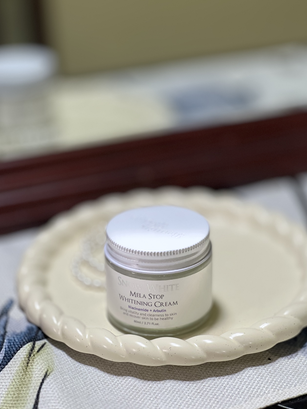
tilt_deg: -24.3
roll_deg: +1.5
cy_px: 165
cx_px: 169
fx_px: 1100
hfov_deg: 15.9
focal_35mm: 93
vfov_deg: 21.1
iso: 125
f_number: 2.8
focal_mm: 9
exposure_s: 1/120
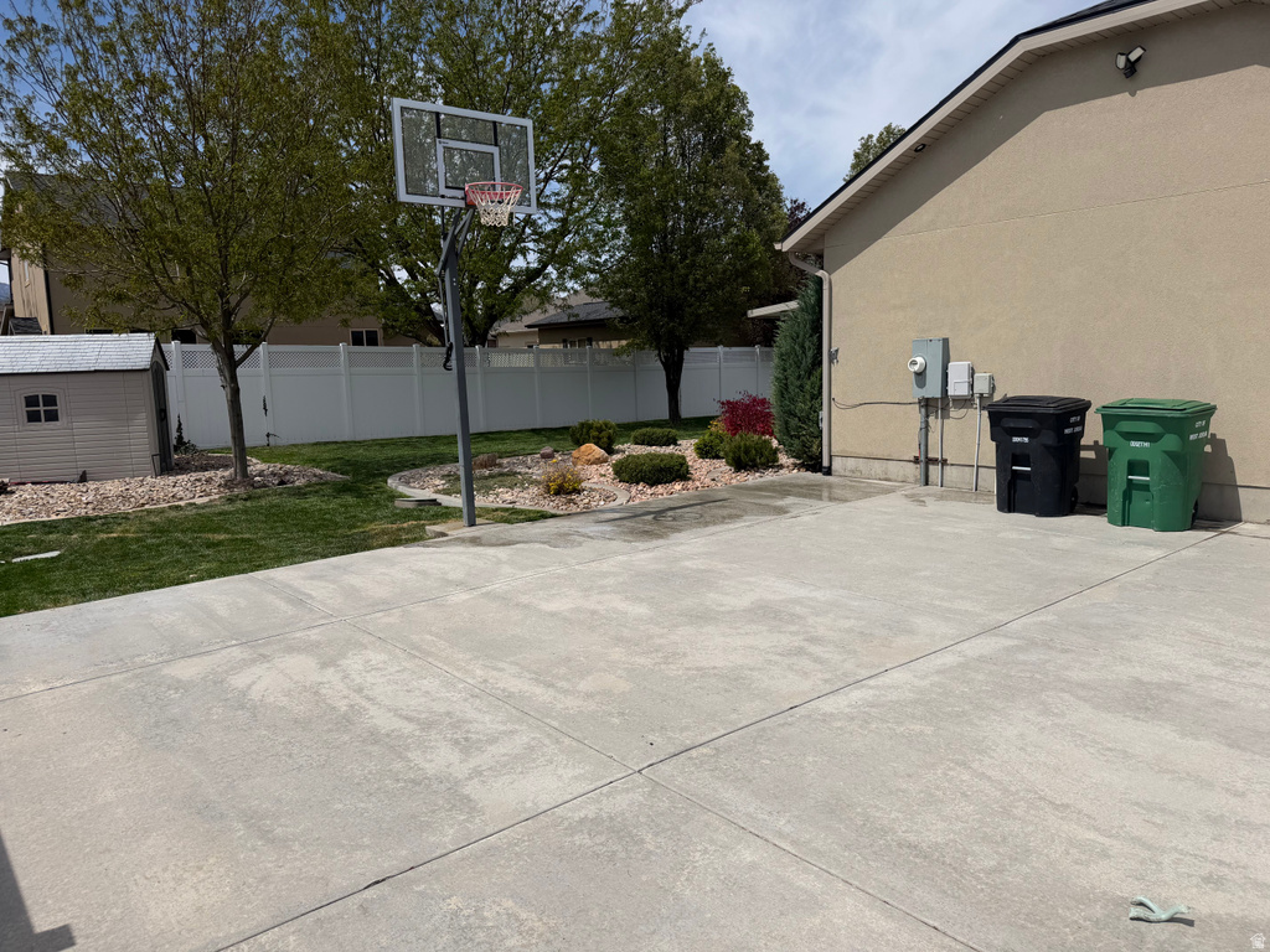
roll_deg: +2.3
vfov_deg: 56.8
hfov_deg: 71.6
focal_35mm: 24
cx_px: 635
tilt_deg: -5.1
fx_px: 881
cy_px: 476
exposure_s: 1/10309
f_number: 1.78
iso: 80
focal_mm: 6.76
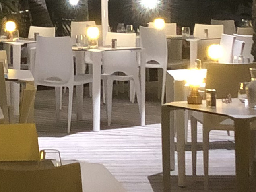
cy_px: 44
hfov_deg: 11.1
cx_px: -12
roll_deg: +0.7
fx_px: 1302
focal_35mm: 176
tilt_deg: -3.6
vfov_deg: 8.4
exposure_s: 1/4
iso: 125
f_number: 1.8
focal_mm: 4
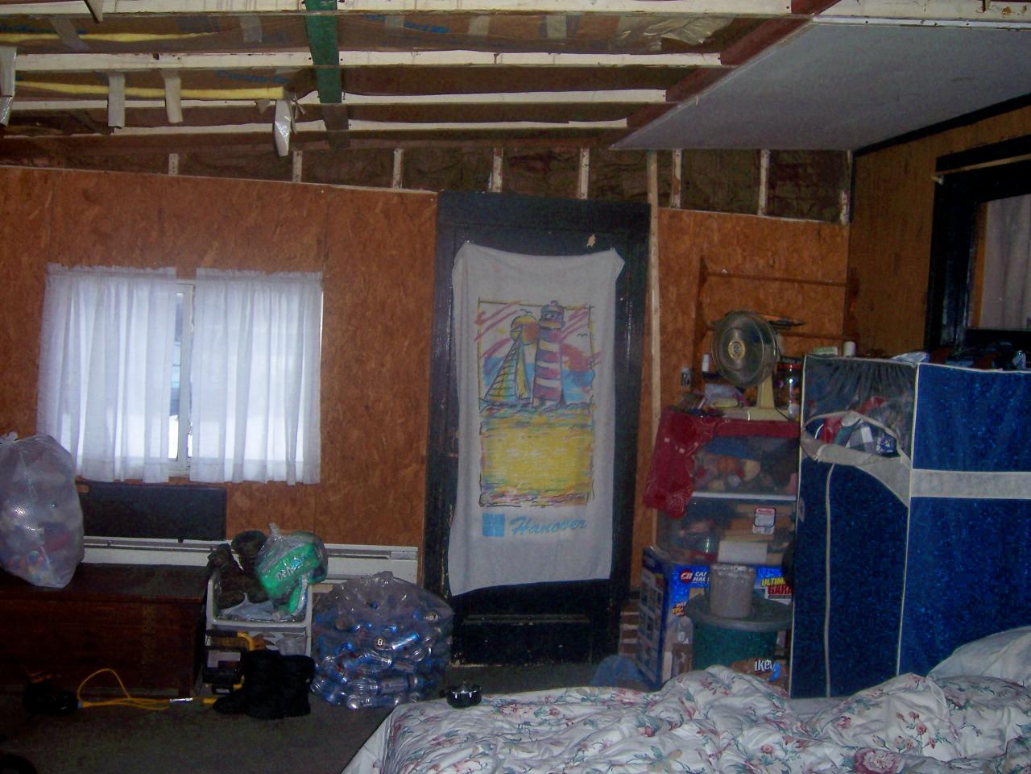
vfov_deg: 39.7
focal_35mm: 36
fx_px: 1072
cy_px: 387
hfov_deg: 51.4
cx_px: 516
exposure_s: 1/60
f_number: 3
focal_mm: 6
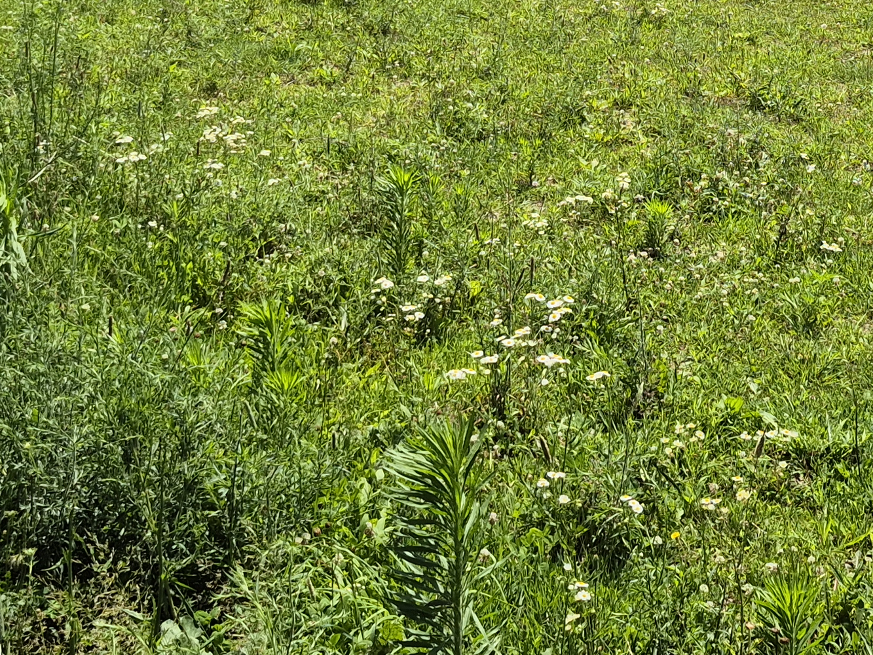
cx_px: 548
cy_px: -143
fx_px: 1740
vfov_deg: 19.9
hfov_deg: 28.1
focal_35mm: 69
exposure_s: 1/2320
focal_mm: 5.4
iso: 25
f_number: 1.8
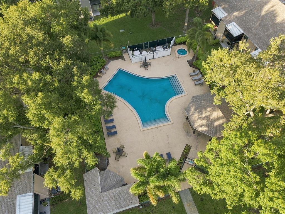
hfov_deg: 71.6
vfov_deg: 56.8
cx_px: 142
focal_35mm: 24
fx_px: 198
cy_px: 107
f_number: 1.8
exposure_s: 1/60
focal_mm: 8.7
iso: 160
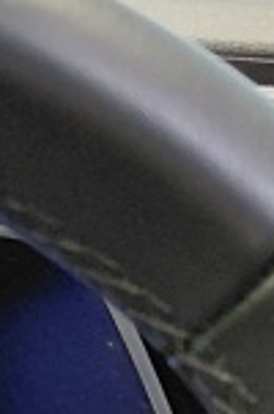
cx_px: -616
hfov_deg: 6.8
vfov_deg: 10.9
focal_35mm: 176
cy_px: 764
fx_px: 2018
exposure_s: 1/50.1
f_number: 1.8
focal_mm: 4.69
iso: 400
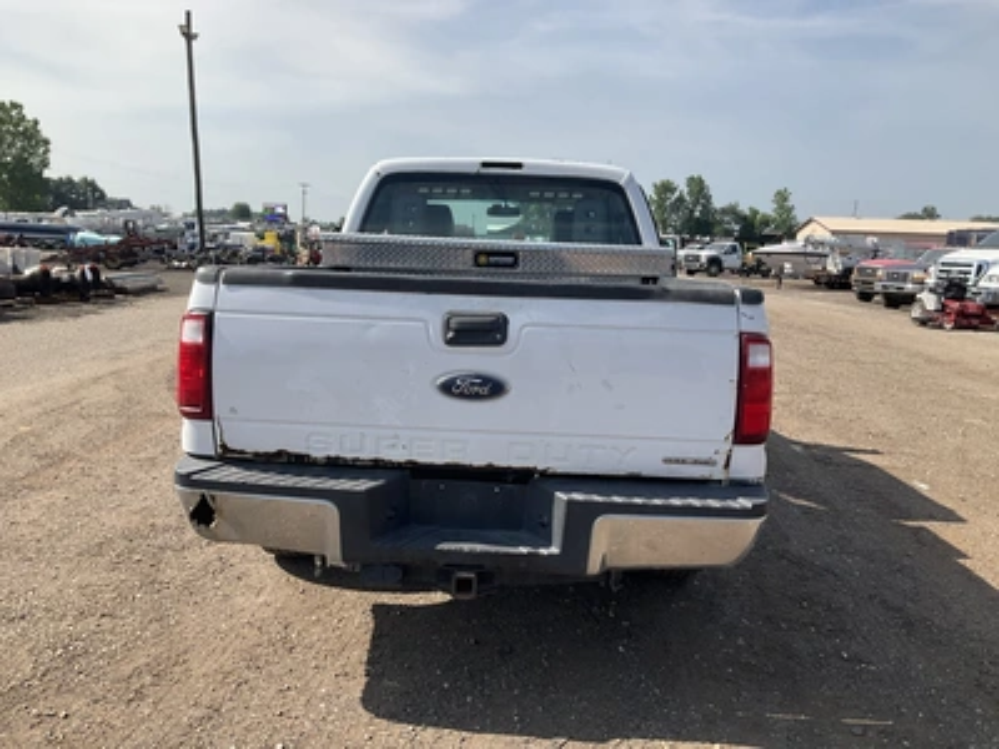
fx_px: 837
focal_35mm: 29
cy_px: 374
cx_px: 500
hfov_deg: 61.7
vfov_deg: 48.2
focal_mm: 3
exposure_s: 1/1984
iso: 25
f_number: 1.8
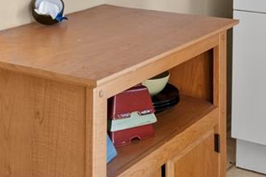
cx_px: 118
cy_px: -94
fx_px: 580
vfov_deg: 15.8
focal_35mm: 79
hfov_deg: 25.8
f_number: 8
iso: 500
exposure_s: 1/4
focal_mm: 15.5
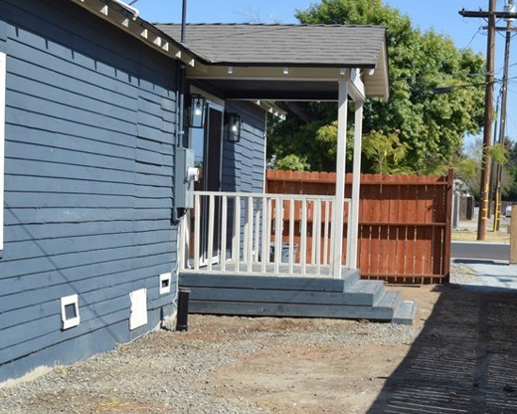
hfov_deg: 26.3
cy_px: 248
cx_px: 336
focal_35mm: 72
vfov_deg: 21.2
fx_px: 1102
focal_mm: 26
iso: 100
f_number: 7.1
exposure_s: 1/200
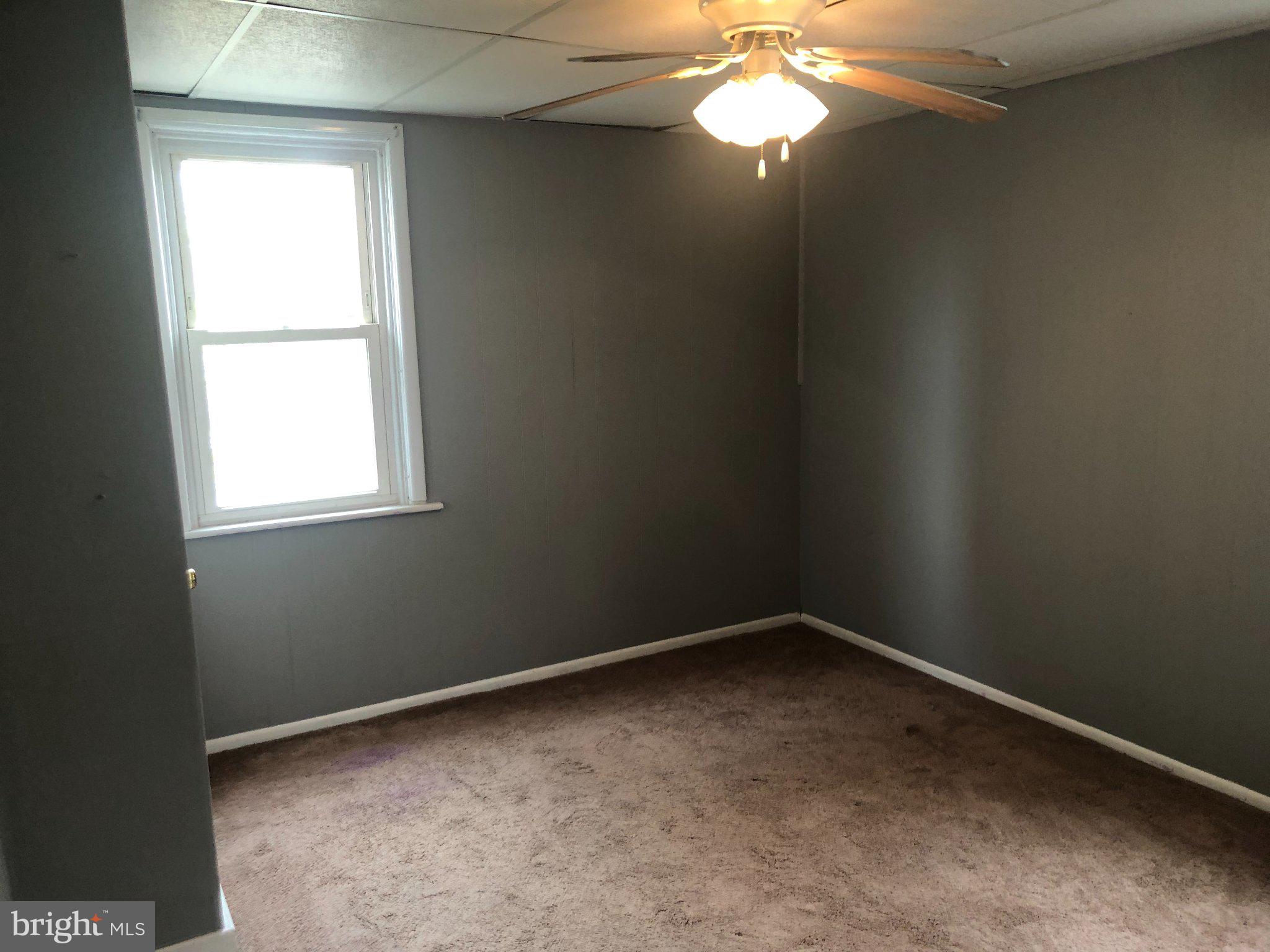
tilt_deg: -10.5
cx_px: 635
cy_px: 476
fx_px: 1027
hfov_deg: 63.4
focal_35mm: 28
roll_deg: +1.3
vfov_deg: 49.7
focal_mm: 3.99
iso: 40
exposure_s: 1/24
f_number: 1.8
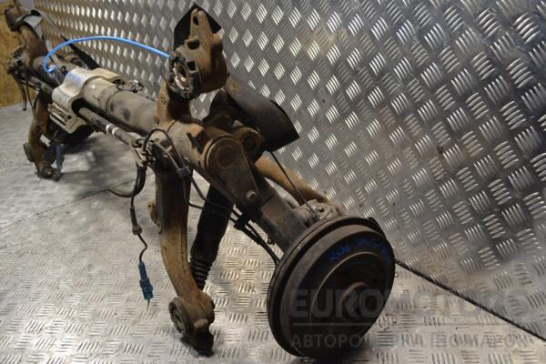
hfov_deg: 57.2
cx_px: 273
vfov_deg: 40.0
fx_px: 500
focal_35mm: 33
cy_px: 182
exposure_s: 1/100
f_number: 5
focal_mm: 22
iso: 400
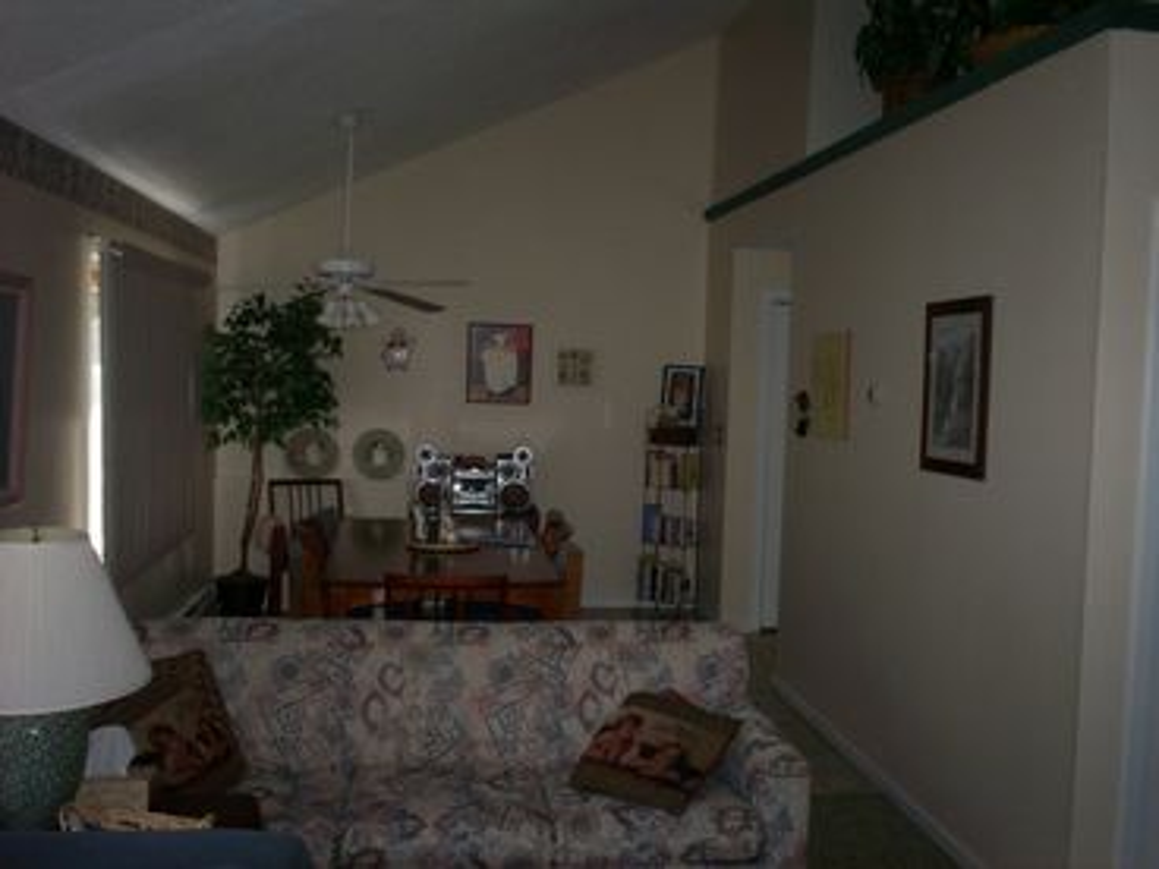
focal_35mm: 36
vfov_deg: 39.7
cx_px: 580
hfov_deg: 51.4
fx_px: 1205
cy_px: 434
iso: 140
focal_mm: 6
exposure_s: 1/60
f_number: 4.5
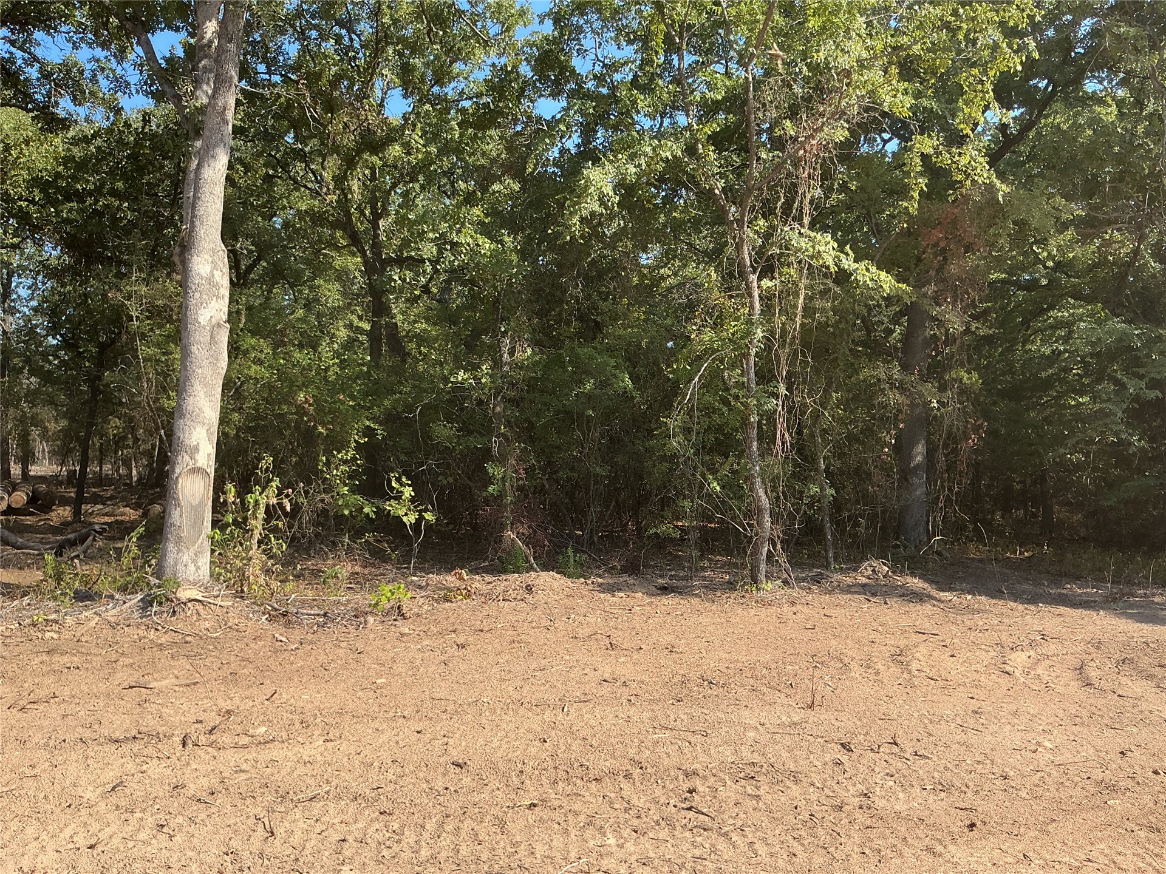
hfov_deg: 61.7
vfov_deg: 48.2
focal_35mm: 29
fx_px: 977
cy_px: 437
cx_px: 583
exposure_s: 1/855
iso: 25
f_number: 1.8
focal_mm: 3
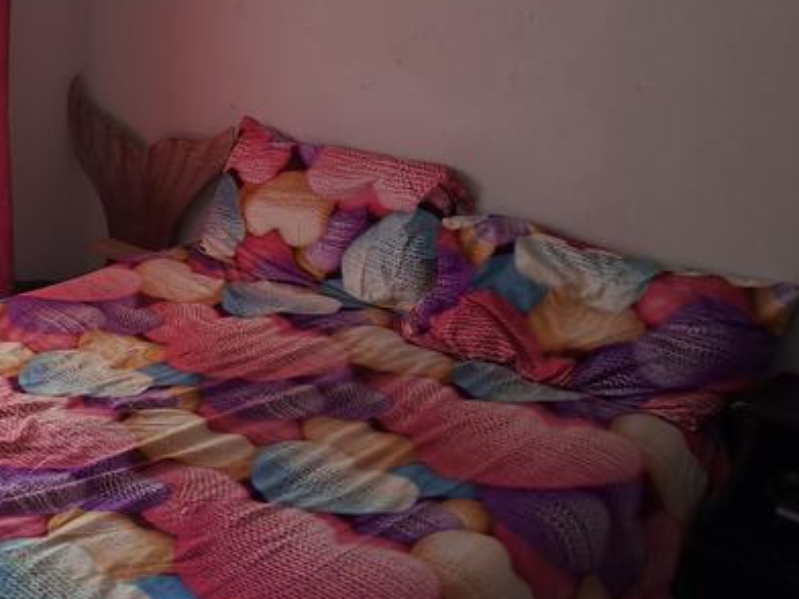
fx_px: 1177
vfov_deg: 28.5
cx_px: 84
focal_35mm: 51
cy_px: 230
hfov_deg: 35.3
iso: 32
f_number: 1.8
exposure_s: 1/246
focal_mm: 4.65
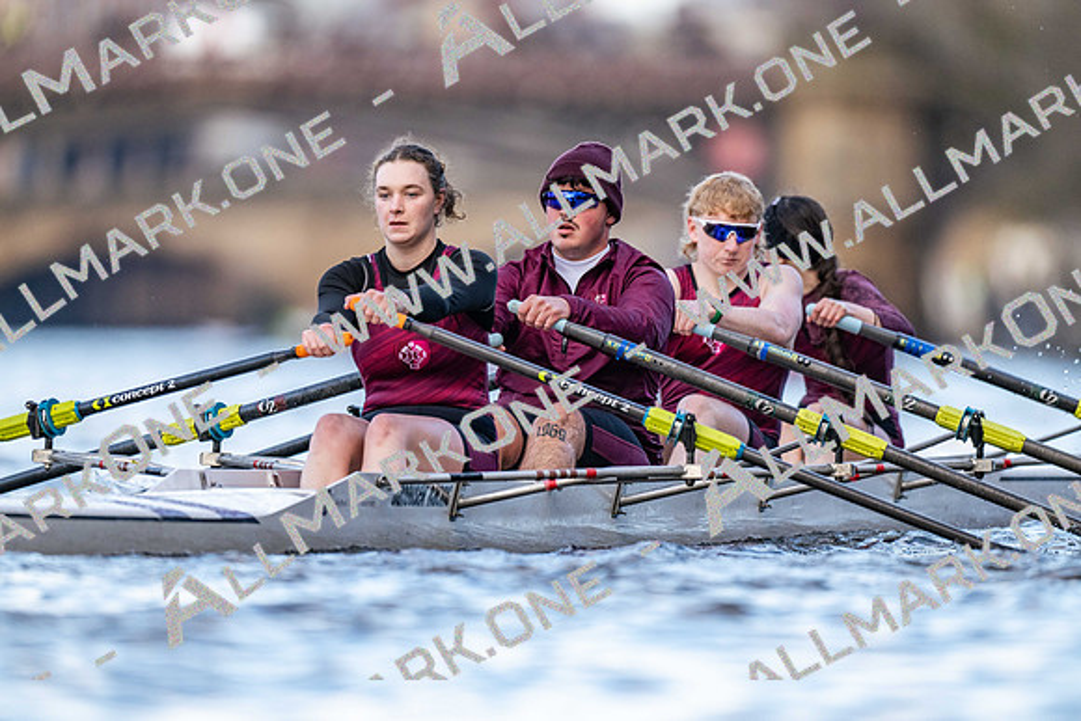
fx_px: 18020
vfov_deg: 2.3
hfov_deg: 3.4
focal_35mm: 600
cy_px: 360
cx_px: 540
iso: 2000
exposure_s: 1/2500
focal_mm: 600
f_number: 4
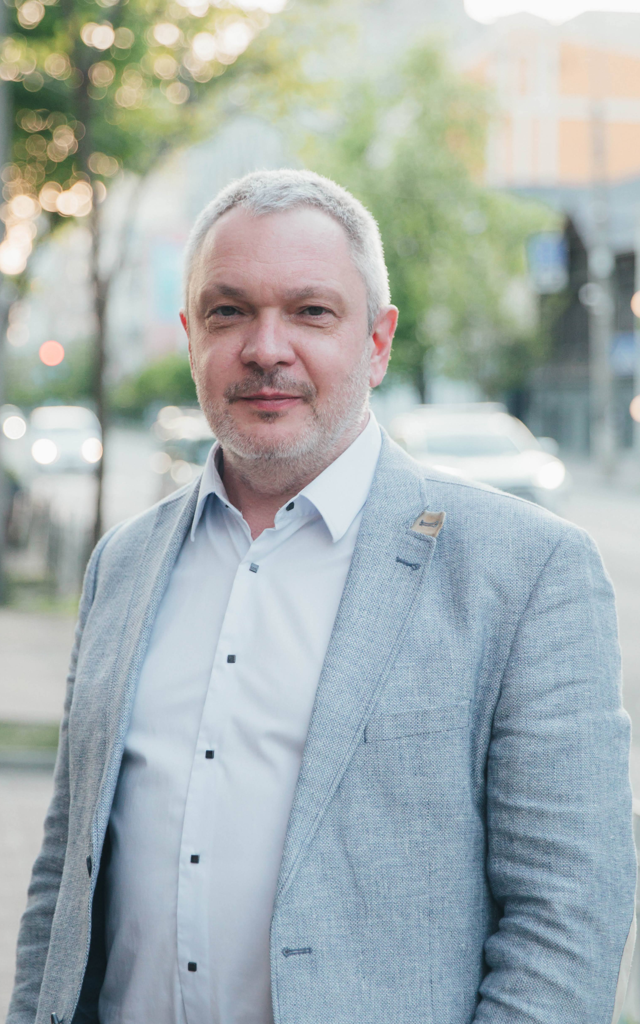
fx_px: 2595
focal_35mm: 93
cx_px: 317
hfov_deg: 14.1
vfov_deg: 22.3
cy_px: 512
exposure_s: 1/400
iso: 1250
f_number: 2.8
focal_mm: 61
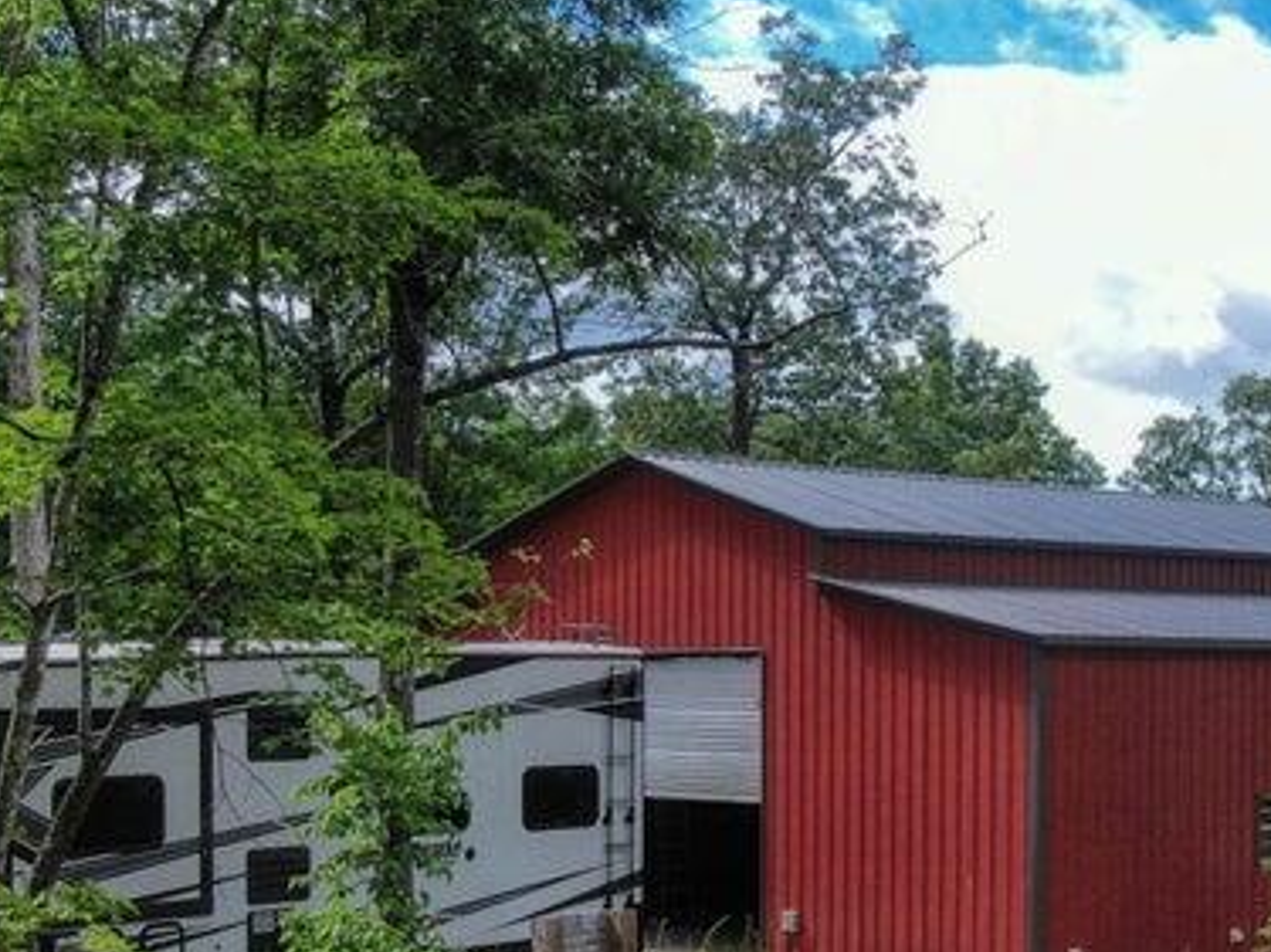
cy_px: 695
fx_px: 2423
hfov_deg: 29.4
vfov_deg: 22.1
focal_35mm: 66
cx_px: 693
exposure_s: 1/500
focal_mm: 5
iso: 100
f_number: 3
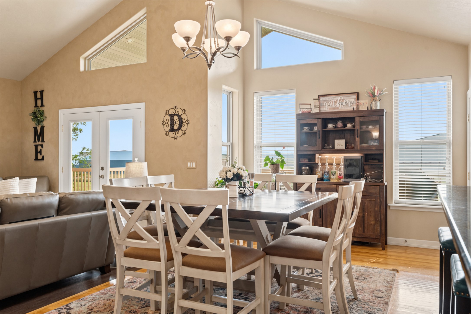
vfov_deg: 46.4
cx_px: 236
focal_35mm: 28
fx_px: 366
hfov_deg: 65.5
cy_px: 157
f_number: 9
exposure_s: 1/13
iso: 250
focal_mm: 28
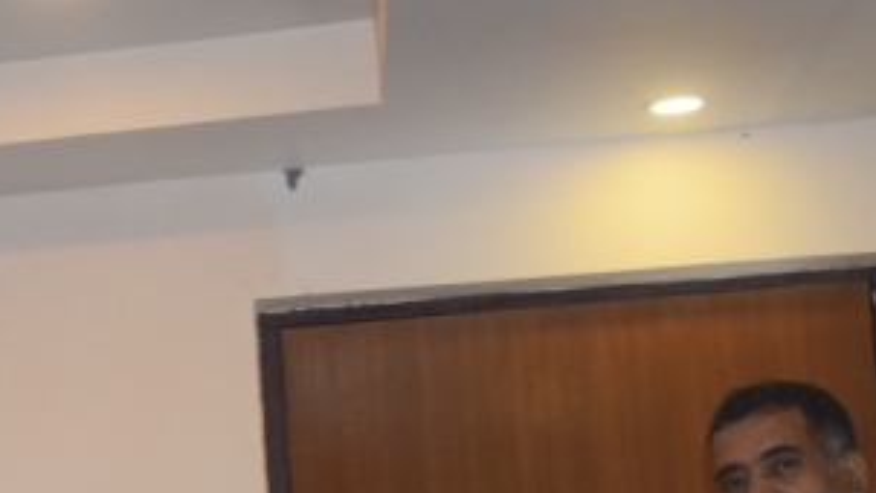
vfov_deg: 10.5
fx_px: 2597
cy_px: 706
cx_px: -261
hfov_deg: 17.9
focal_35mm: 112
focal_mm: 21
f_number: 4.5
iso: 800
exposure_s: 1/80
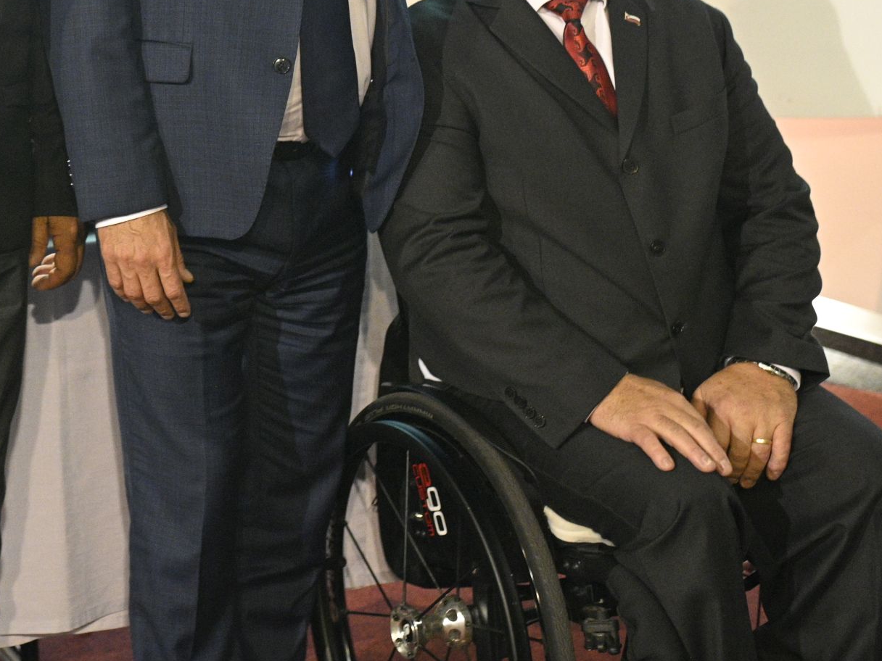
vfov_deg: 17.2
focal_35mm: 83
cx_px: 14
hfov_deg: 22.7
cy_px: -62
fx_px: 2115
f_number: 3.5
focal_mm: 35
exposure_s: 1/160
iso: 5000
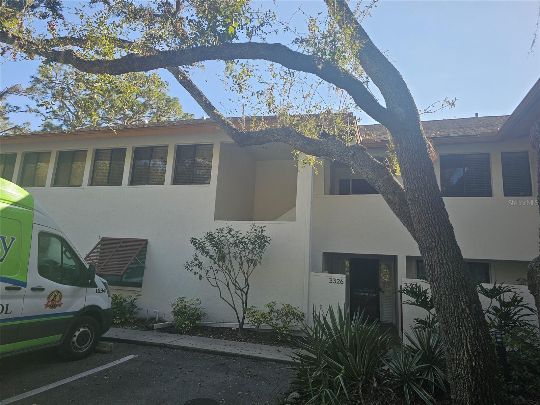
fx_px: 359
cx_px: 270
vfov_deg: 58.9
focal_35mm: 23
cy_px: 202
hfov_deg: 73.9
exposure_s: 1/288
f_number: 1.7
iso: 10
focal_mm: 6.3
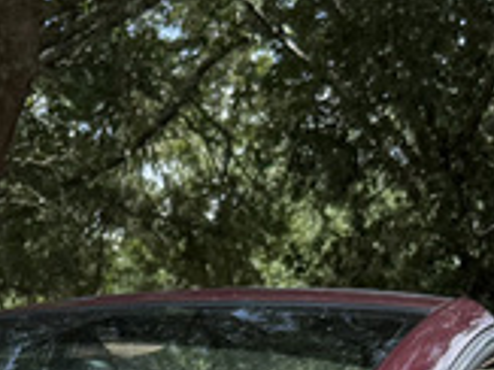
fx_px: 2096
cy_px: 1034
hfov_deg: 12.6
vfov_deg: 8.7
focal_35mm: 147
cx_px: -288
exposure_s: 1/2703
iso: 80
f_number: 1.78
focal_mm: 6.76
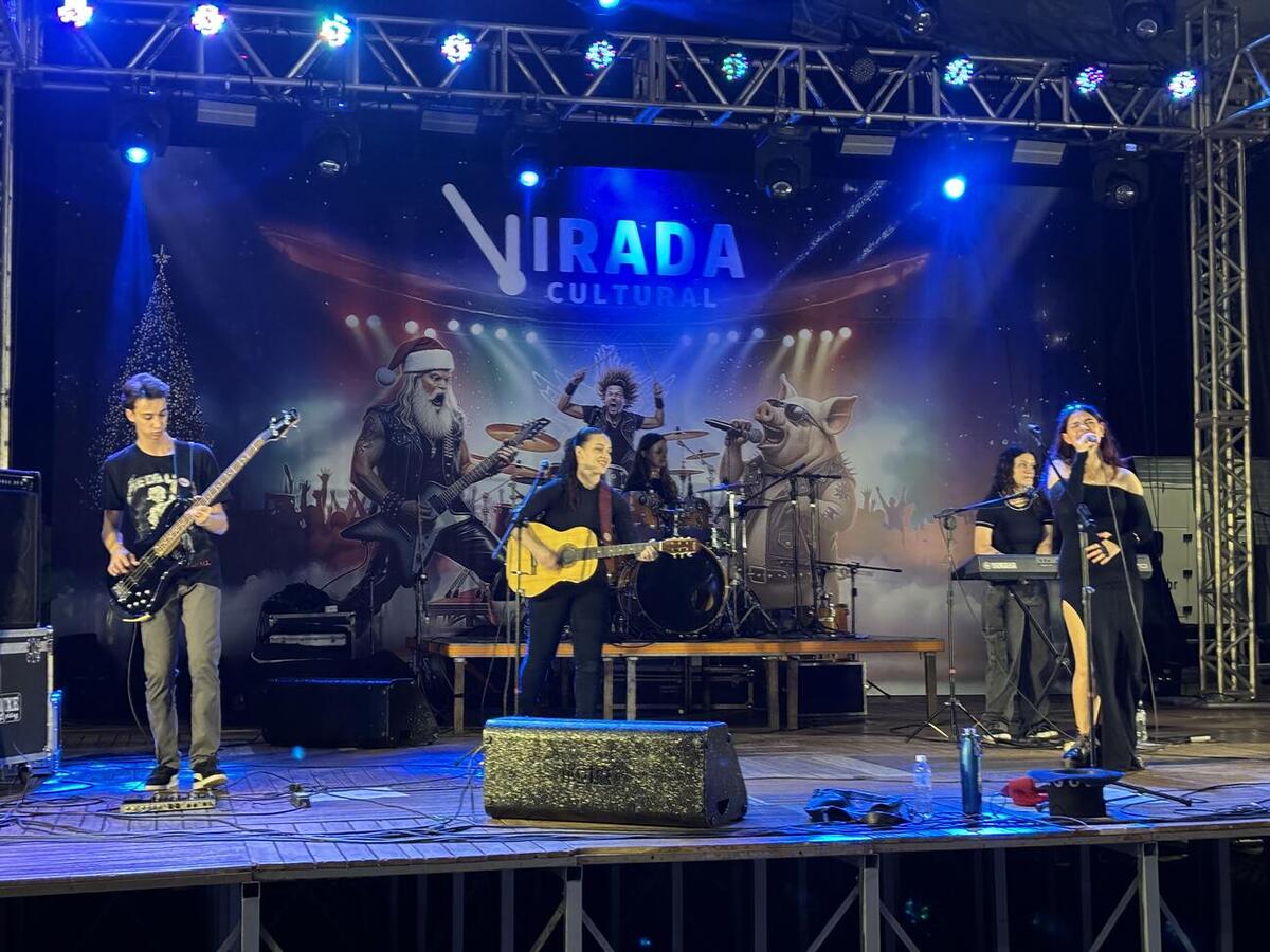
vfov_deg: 28.0
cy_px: 476
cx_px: 635
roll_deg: +0.5
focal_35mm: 52
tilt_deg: +5.3
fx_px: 1908
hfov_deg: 36.8
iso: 320
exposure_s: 1/24
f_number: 1.6
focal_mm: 5.96
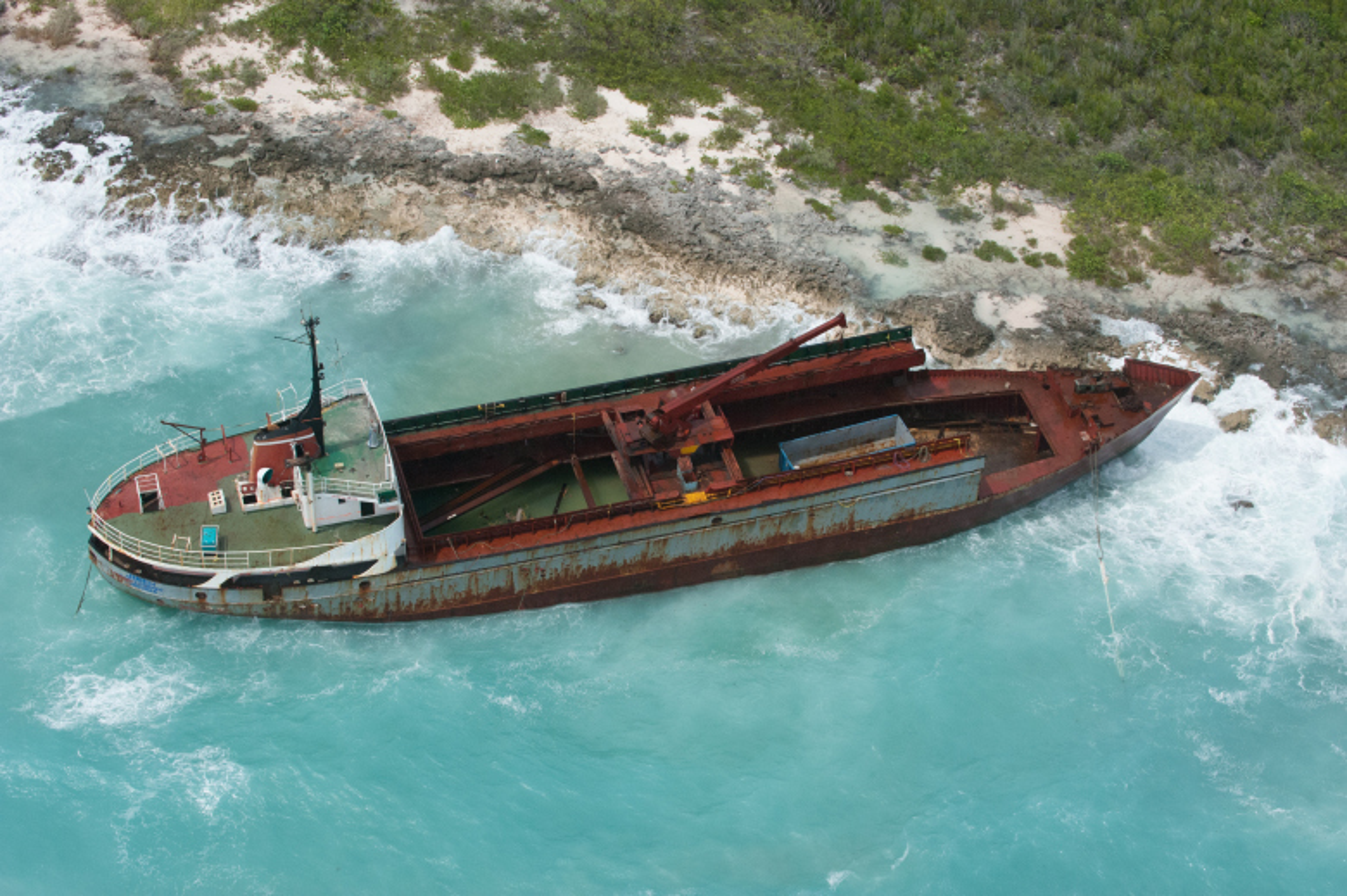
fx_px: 2617
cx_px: 674
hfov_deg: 28.9
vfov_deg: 19.4
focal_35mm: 70
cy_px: 448
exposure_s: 1/2500
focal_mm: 70
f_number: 16
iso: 2500
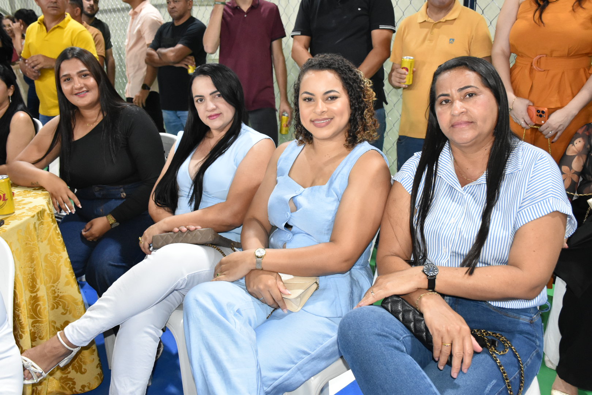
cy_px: 198
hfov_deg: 57.2
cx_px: 296
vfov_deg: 40.0
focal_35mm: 33
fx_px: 543
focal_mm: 22
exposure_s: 1/100
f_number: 4.5
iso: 2500
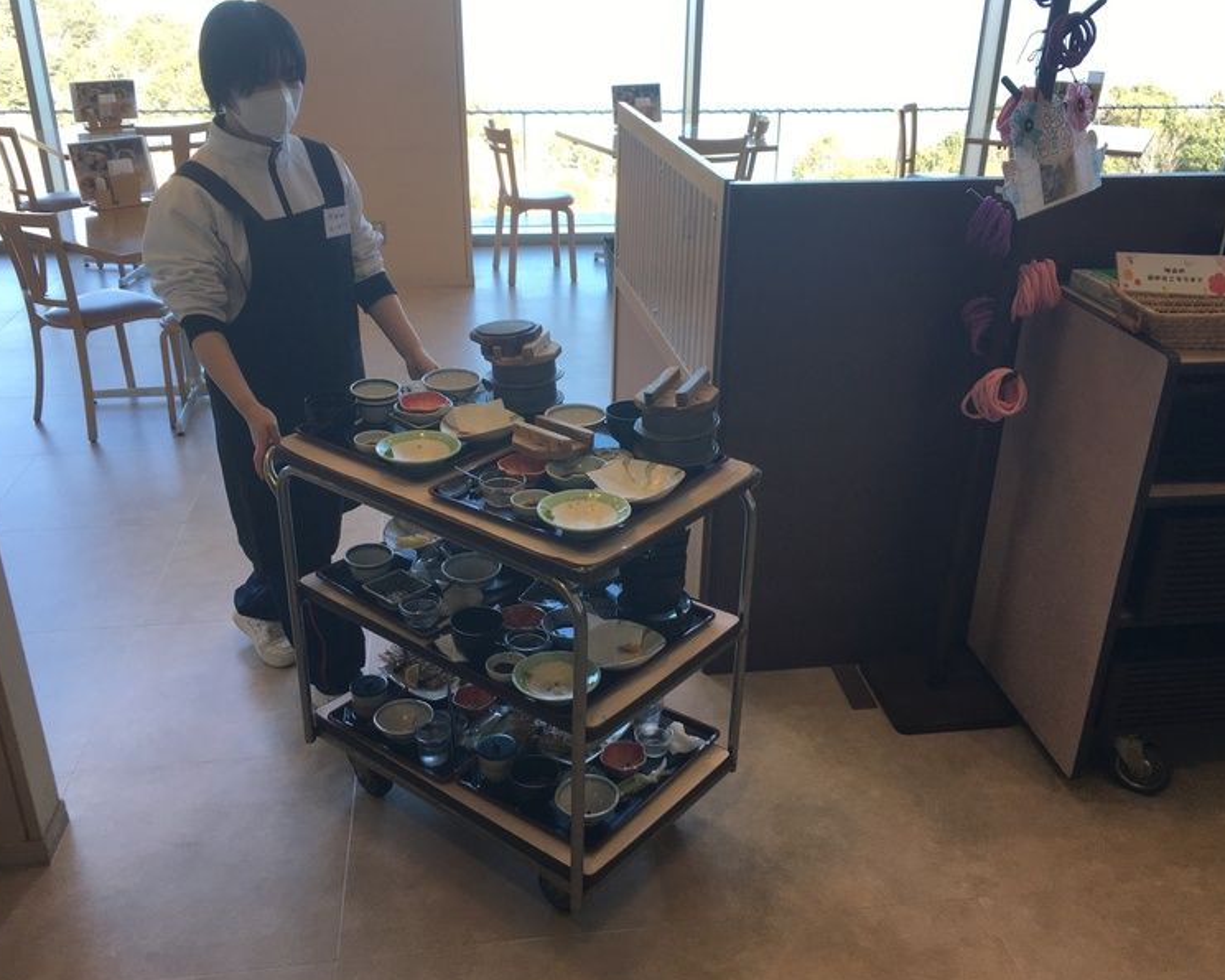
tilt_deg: -26.1
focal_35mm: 31
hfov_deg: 57.2
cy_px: 500
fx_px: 1124
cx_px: 620
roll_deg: -1.6
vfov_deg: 47.1
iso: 32
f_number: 2.2
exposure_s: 1/120
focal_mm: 4.15
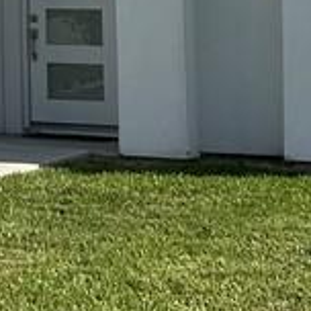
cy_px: -125
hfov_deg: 11.1
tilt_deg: +5.9
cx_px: -305
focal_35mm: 143
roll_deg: -0.9
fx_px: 1454
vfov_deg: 11.8
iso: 80
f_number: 1.78
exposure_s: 1/5000
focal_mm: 6.86
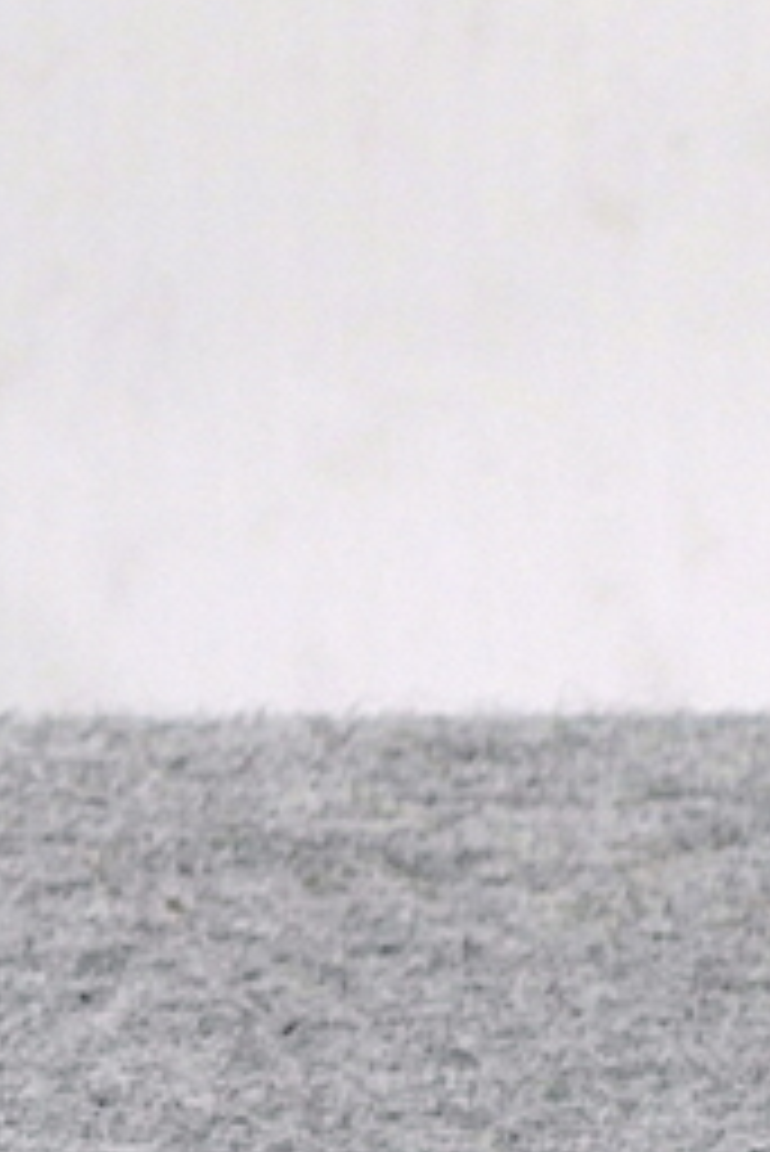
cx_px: 2125
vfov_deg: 2.9
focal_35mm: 721
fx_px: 23099
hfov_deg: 1.9
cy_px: 720
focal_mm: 33.2
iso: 200
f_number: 5.6
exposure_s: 1/5
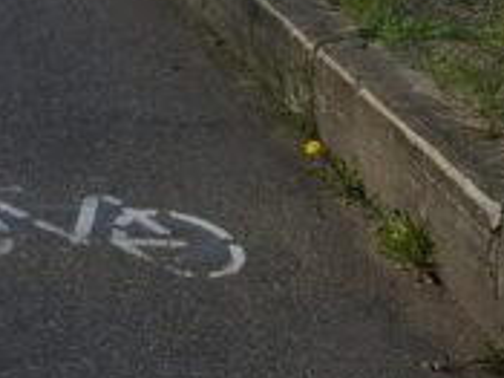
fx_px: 1528
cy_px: -335
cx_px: -582
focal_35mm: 105
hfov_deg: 14.6
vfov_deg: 12.6
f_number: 1.8
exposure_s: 1/980
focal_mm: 5.54
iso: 50
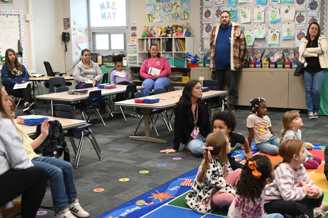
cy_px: 109
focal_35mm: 50
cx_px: 164
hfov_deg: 39.6
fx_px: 455
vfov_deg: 26.9
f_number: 2.8
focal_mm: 50
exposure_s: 1/125
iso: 800
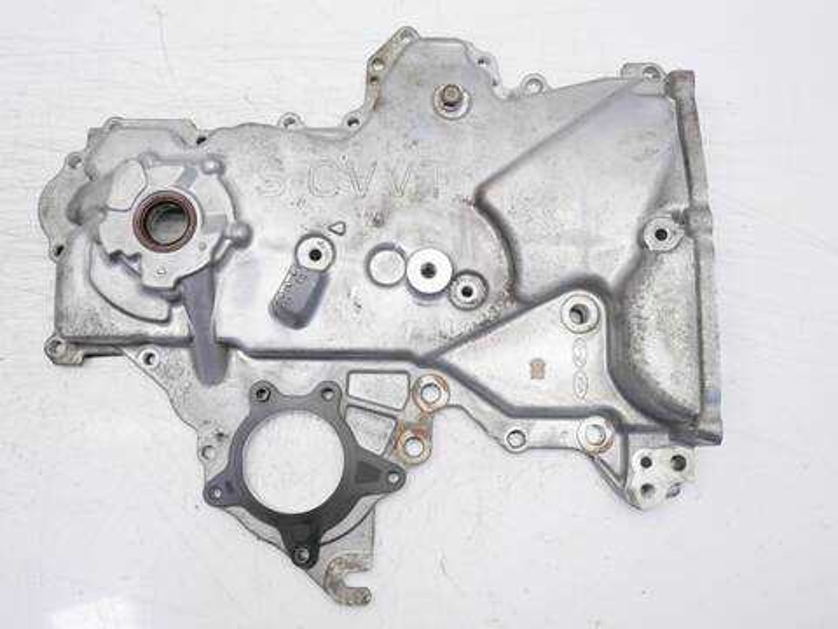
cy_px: 314
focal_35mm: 32
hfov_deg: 56.8
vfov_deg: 44.2
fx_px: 775
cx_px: 419
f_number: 4
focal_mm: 16
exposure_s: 1/80
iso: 200
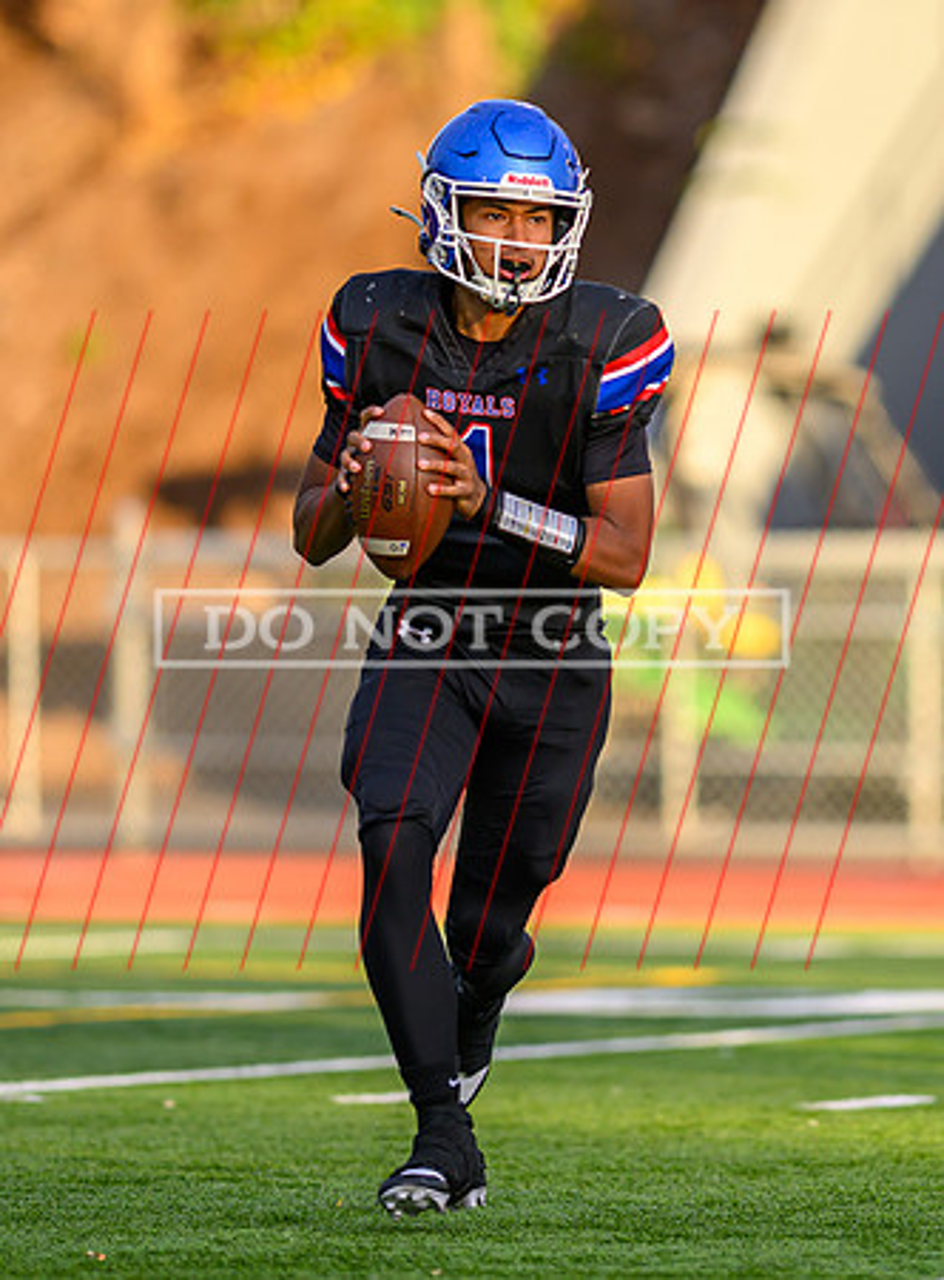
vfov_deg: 3.6
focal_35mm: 555
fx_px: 20402
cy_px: 499
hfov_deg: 2.7
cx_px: 733
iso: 280
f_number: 2.8
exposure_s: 1/1250
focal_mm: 300
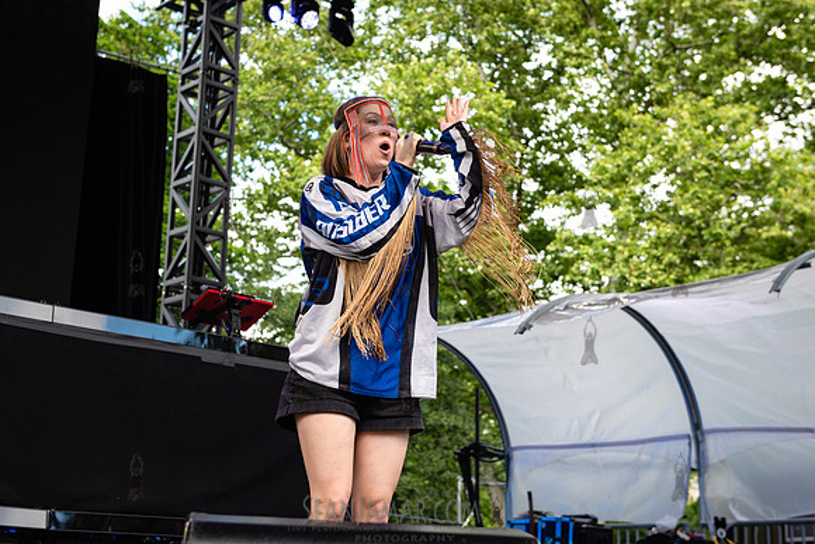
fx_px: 1418
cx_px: 375
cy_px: 240
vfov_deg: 21.7
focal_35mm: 63
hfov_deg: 32.1
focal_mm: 56
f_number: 4
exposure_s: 1/320
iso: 640
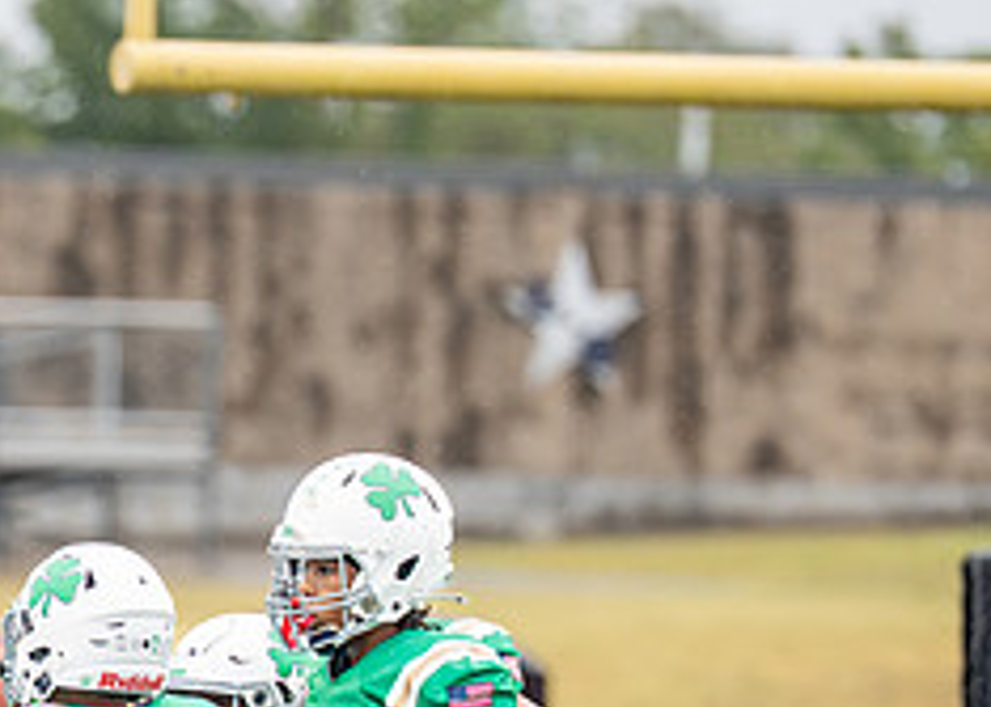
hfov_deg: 2.7
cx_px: -171
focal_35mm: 738
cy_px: 750
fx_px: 20765
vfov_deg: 2.0
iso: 500
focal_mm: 200
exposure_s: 1/1000
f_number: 2.8
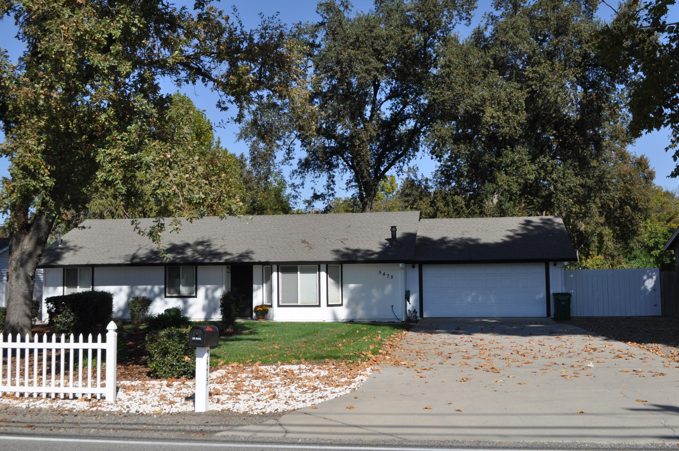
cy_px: 203
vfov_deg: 33.3
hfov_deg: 48.5
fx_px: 753
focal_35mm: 40
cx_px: 353
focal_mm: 24
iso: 200
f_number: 10
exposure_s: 1/400
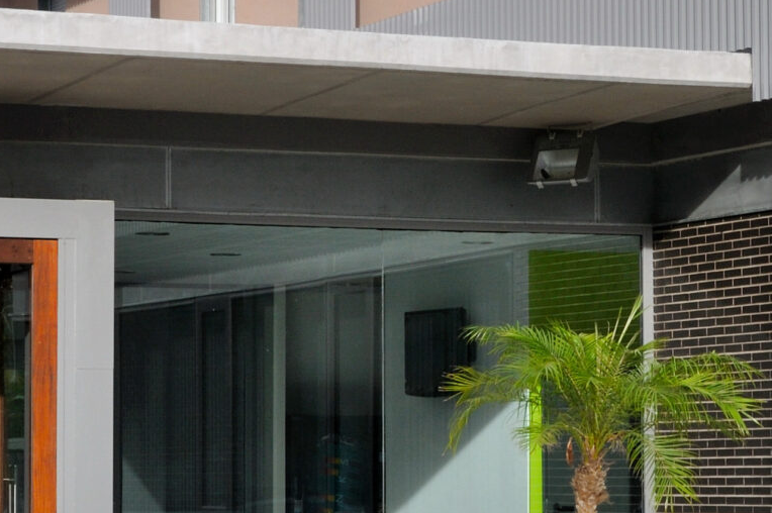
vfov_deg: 9.4
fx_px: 3121
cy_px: 258
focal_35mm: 146
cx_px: 546
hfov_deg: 14.1
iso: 200
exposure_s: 1/125
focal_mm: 29
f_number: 11
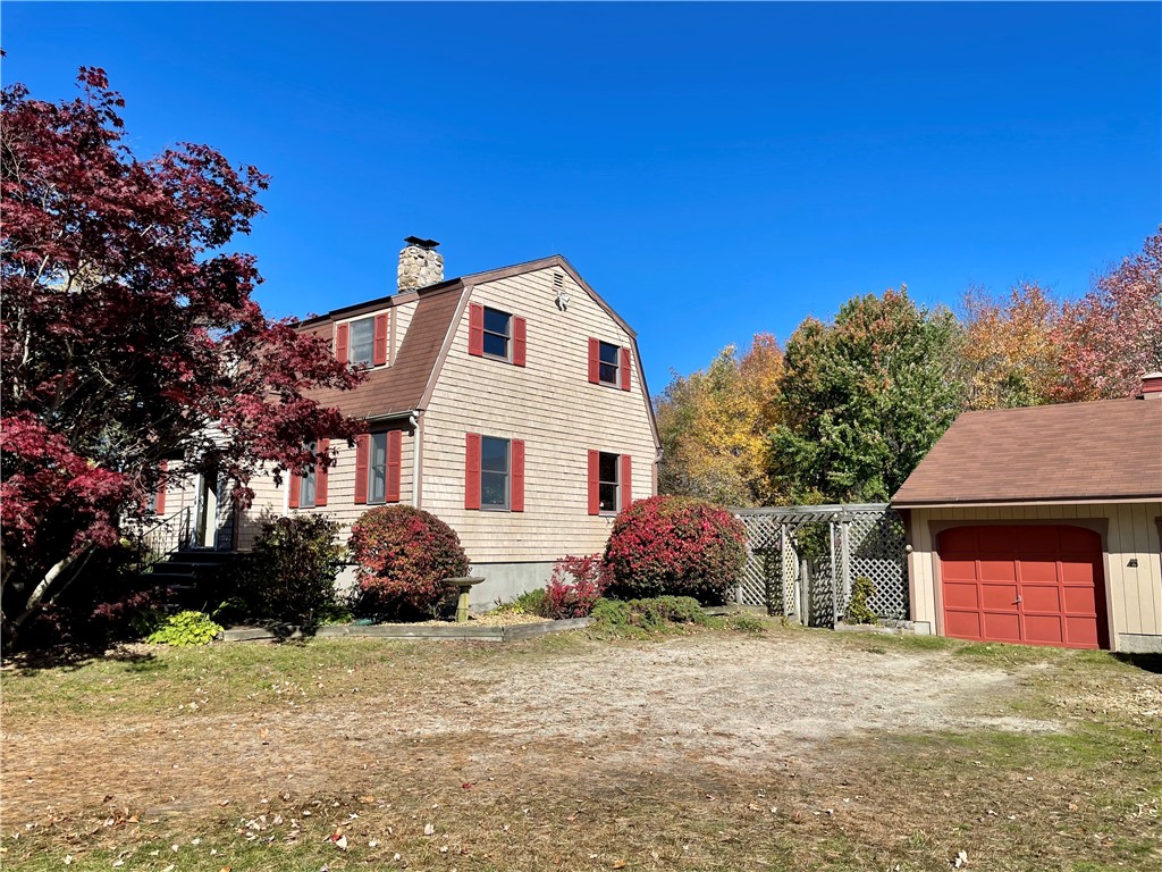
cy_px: 436
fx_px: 873
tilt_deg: +8.4
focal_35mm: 26
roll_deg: +0.0
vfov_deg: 53.1
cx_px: 581
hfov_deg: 67.3
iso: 32
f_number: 1.6
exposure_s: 1/3731
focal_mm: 4.2
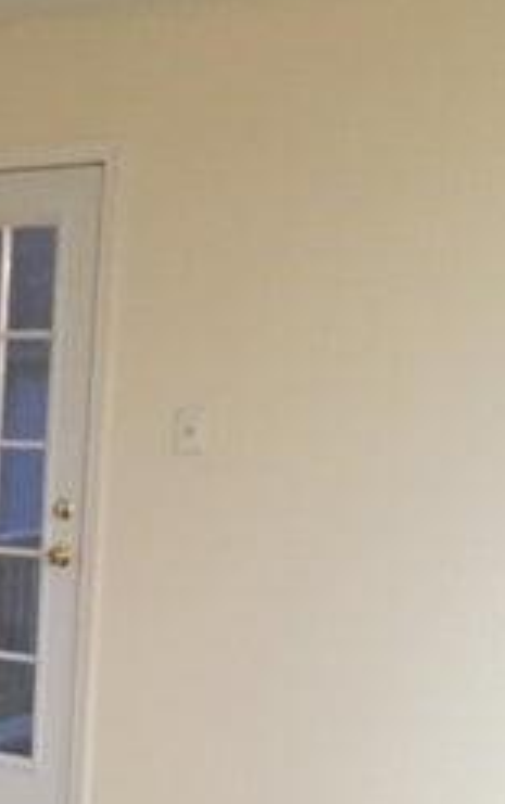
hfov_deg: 13.9
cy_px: 716
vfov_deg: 23.7
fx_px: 1866
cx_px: -368
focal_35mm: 85
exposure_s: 1/15
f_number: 2.4
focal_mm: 3.3
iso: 400
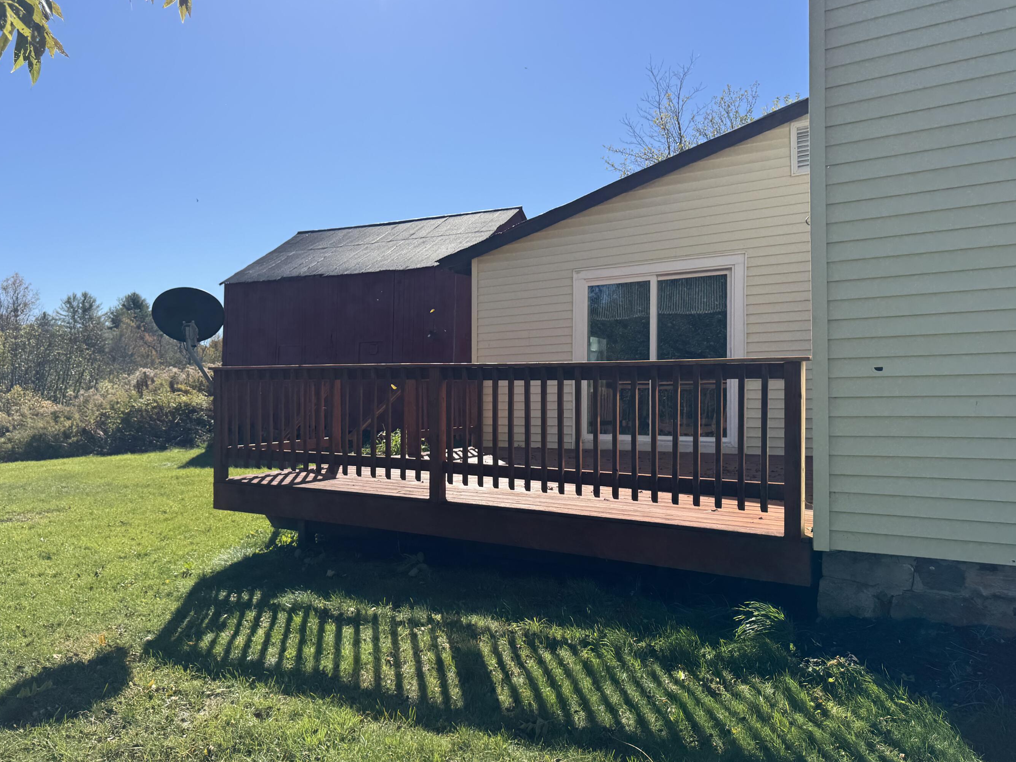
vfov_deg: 51.3
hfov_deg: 65.2
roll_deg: -0.3
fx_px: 792
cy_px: 390
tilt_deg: -2.9
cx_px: 458
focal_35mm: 27
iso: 80
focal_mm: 6.76
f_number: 1.78
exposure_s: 1/4950
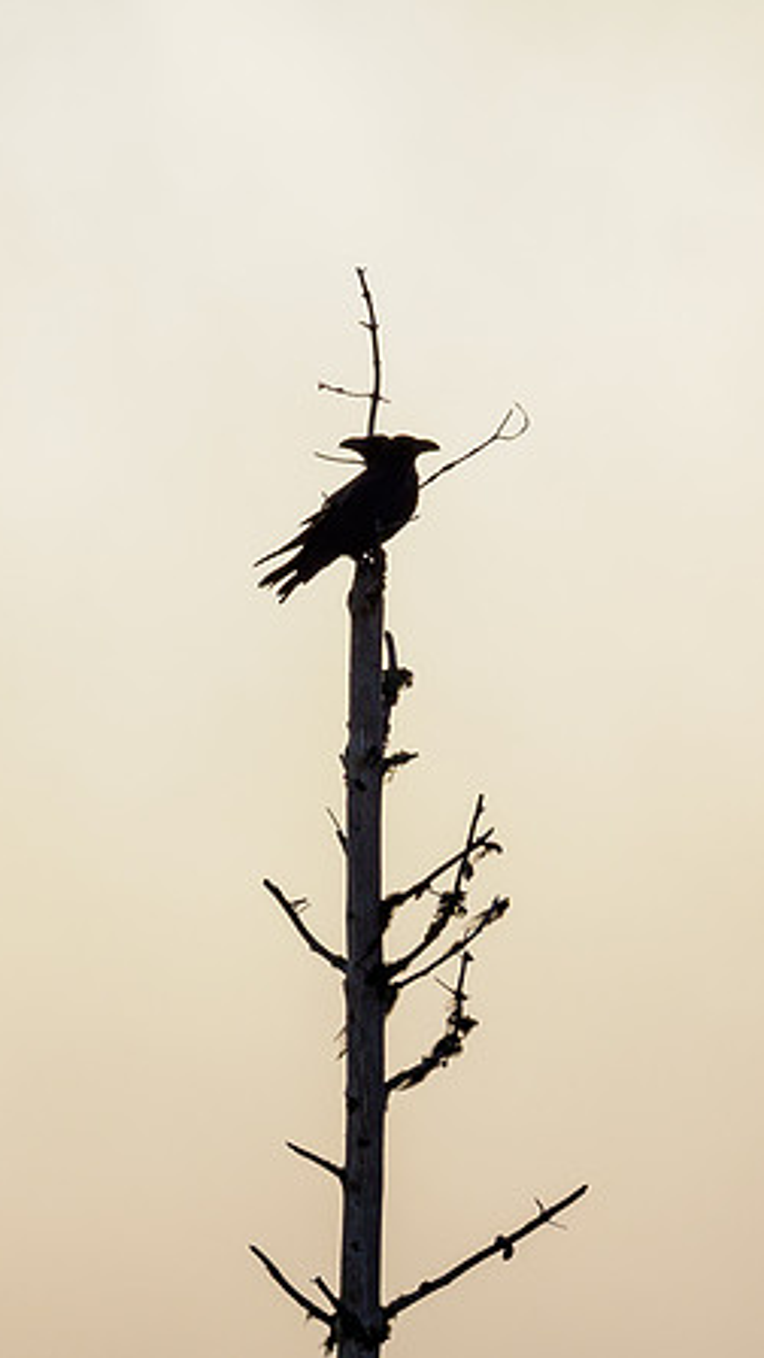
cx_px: 236
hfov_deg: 1.1
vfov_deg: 1.9
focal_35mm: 1115
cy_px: 494
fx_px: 40156
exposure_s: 1/640
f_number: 9
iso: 200
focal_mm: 300
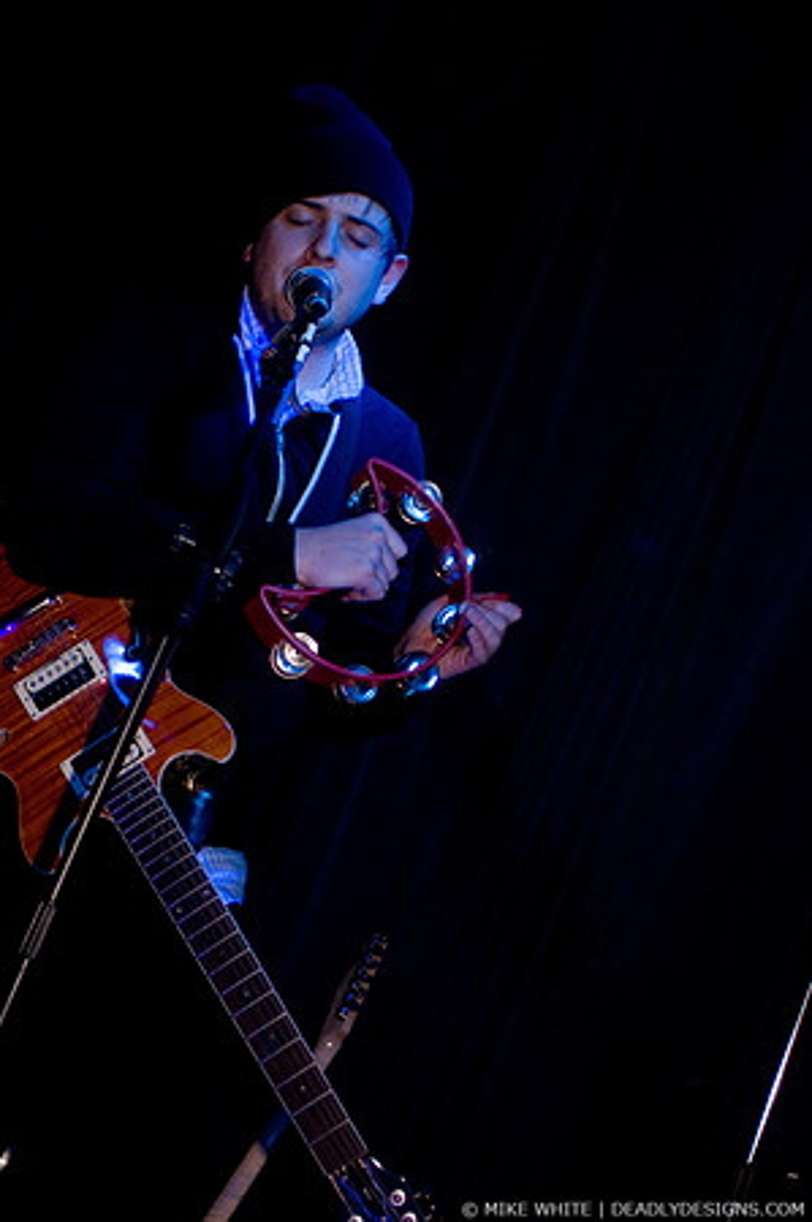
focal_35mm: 78
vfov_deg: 26.0
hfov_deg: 17.5
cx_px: 406
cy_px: 611
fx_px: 2645
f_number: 2.8
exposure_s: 1/30
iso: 800
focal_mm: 52
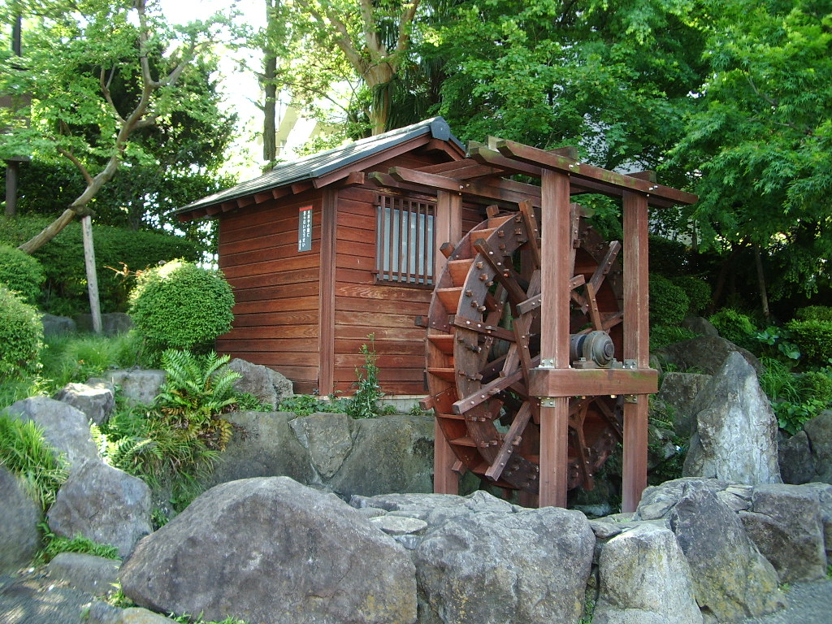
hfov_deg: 52.6
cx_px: 416
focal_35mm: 35
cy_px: 312
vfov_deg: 40.7
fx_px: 841
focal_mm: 5.8
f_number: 2.6
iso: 100
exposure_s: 1/60
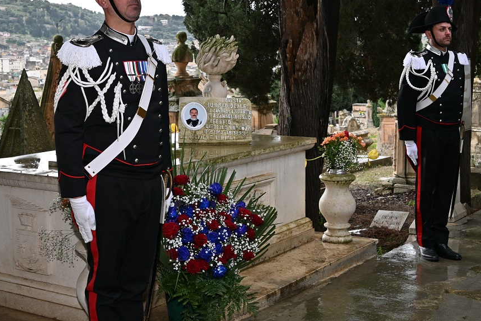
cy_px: 139
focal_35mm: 61
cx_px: 179
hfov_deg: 32.5
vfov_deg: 22.1
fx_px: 821
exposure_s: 1/125
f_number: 5.6
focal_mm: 23.5
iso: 100
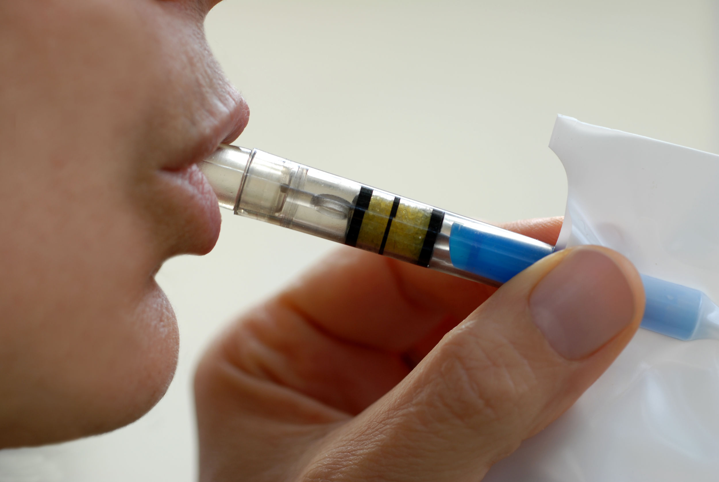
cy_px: 241
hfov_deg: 22.6
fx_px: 1800
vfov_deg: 15.2
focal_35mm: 90
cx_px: 360
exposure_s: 1/80
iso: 100
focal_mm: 60
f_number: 4.5
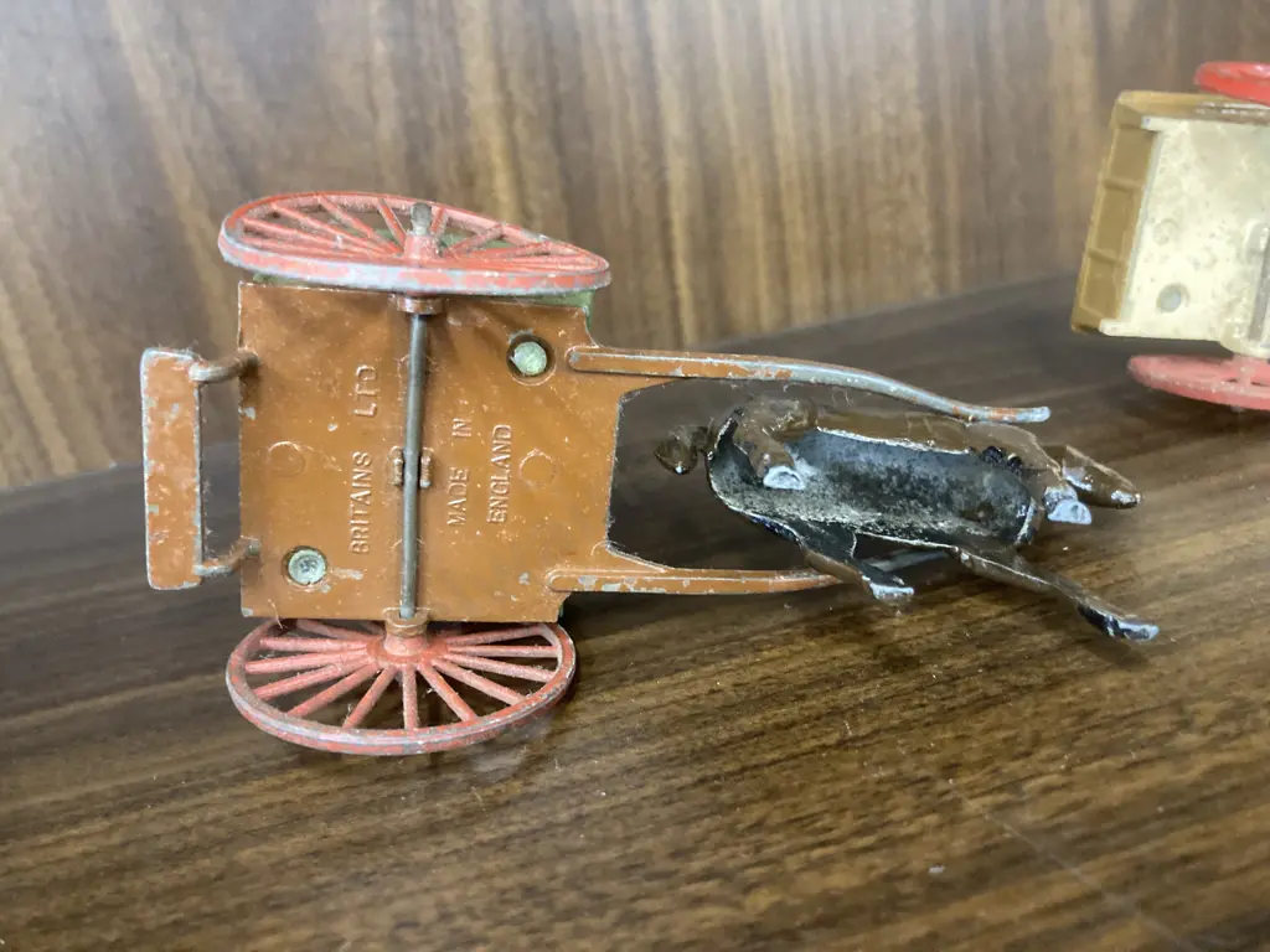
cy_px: 476
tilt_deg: -19.9
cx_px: 635
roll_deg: +8.0
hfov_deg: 63.4
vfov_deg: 49.7
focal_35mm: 28
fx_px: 1027
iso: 500
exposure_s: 1/25
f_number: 1.8
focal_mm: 3.99
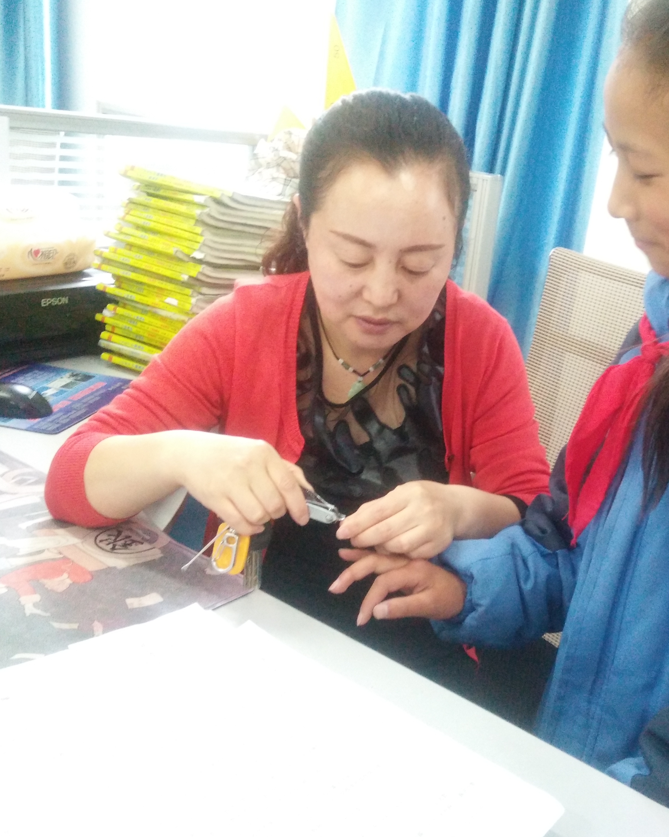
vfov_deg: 62.2
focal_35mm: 28
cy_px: 425
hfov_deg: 49.8
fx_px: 693
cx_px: 487
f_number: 2.2
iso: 610
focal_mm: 3.66
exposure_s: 1/33.3
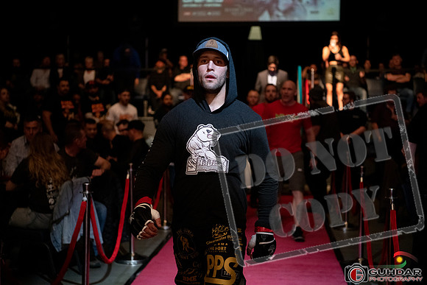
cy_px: 142
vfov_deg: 19.5
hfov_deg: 28.8
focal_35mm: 70
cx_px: 214
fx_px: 830
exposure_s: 1/500
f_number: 2.8
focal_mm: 70
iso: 3200
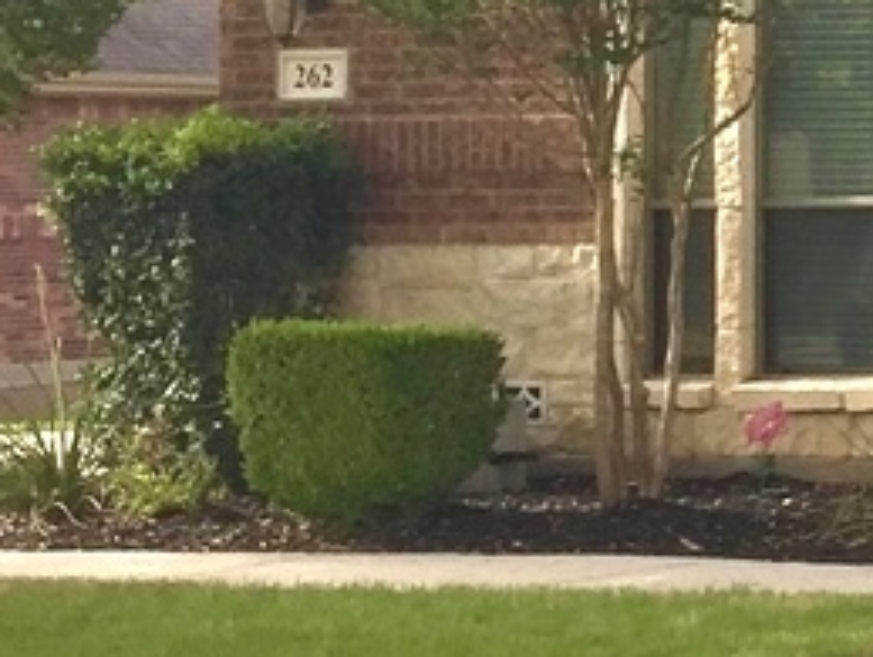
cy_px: 111
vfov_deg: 9.2
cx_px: 2019
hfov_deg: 10.7
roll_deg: -1.0
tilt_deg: +0.1
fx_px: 4066
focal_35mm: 161
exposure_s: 1/746
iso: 32
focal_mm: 4.15
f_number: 2.2
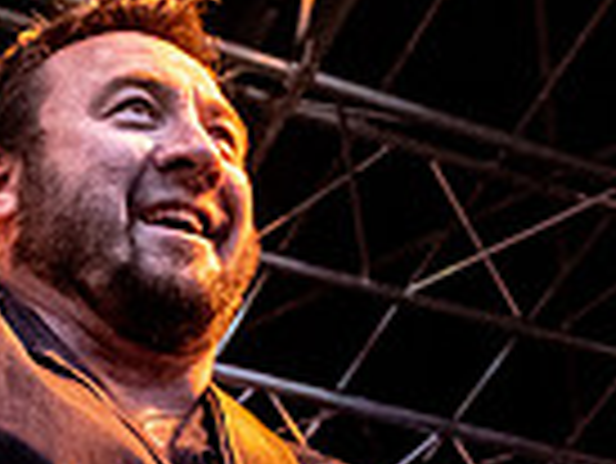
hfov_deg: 15.4
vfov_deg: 10.9
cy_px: 798
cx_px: 244
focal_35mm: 128
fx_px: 2280
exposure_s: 1/1000
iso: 8000
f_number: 5.6
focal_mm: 24
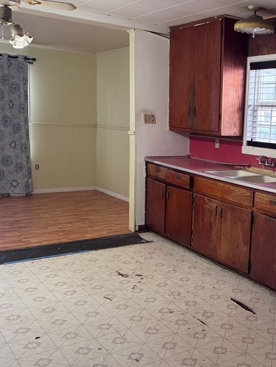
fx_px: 435
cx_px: 242
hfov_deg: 33.5
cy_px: 186
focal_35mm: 41
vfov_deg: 45.7
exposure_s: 1/60
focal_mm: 6.76
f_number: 1.78
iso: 400
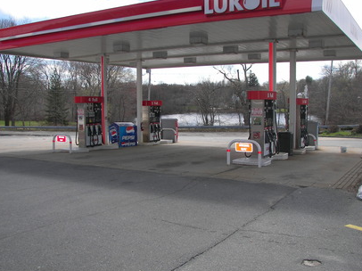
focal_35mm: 37
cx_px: 182
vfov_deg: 38.6
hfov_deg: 50.2
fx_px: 387
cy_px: 136
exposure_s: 1/640
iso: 50
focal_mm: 6
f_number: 2.8
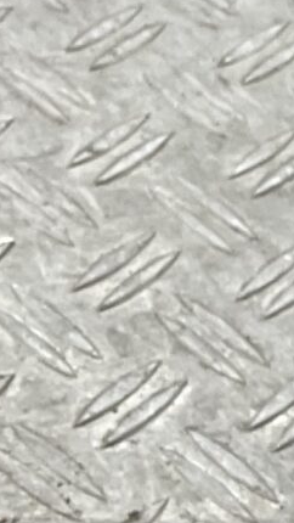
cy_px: 101
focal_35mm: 188
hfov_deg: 5.8
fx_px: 2604
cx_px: 999
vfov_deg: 11.4
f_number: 1.8
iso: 32
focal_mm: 3
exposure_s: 1/100
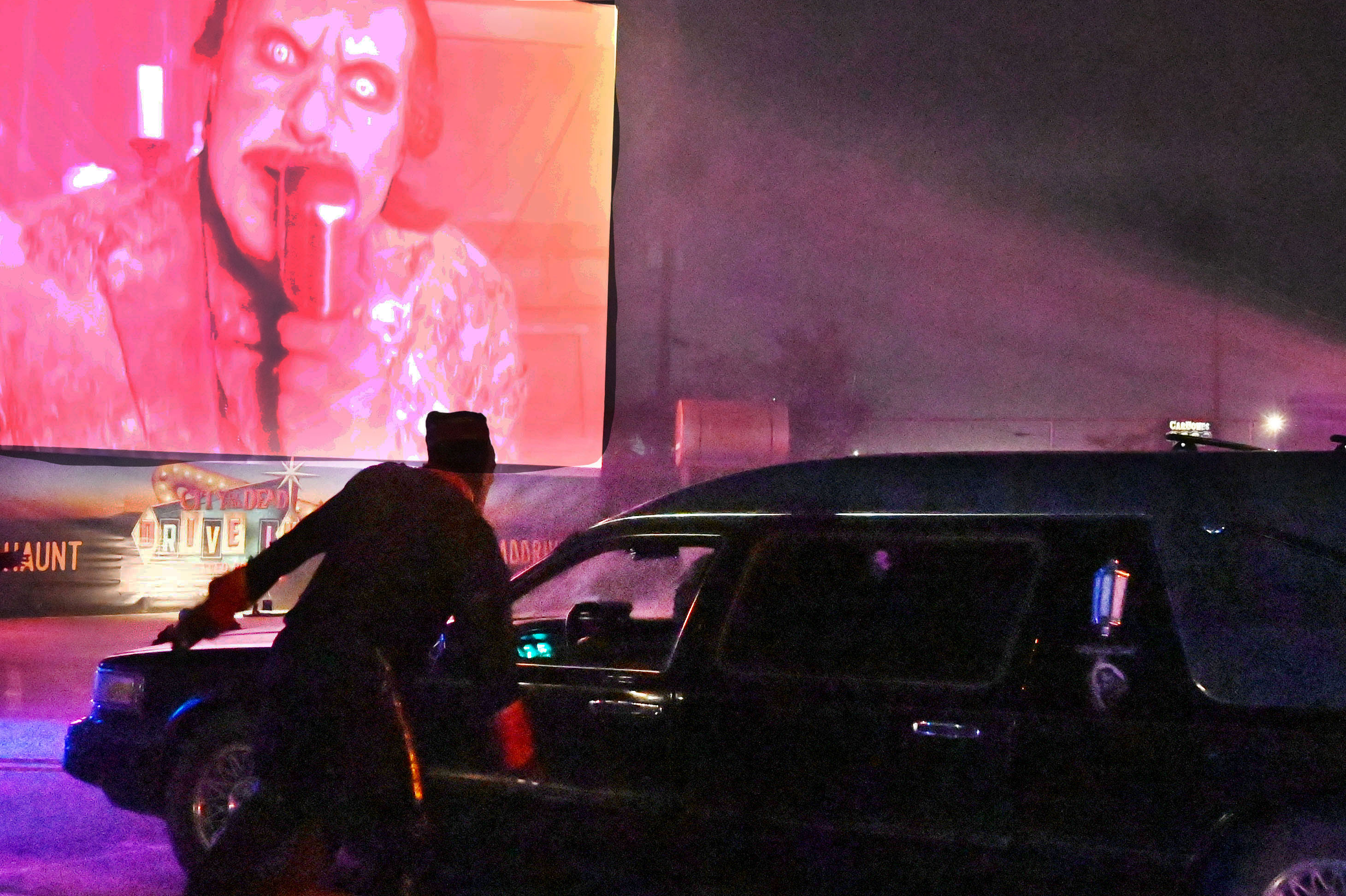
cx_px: 734
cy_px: 268
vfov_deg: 23.2
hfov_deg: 34.5
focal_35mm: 58
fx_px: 2167
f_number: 4.5
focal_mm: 28
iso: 20000
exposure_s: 1/60
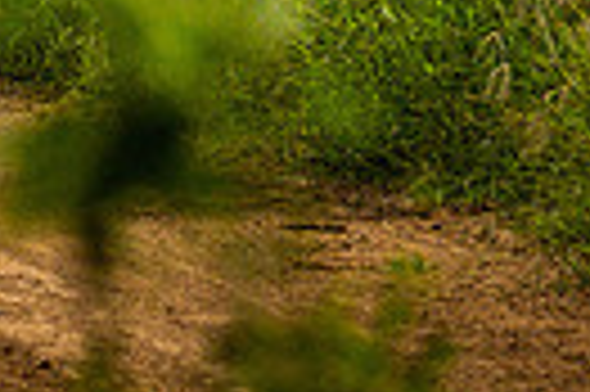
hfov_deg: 2.2
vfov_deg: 1.4
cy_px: -291
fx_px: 15517
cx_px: -500
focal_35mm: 948
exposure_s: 1/3200
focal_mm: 142.7
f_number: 4.7
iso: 3200
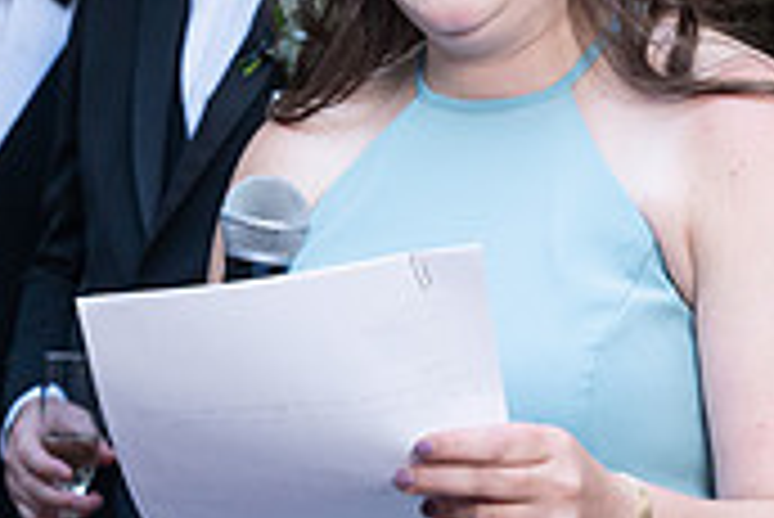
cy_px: 146
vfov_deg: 5.4
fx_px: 5487
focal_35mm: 255
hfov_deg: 8.1
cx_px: 517
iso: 1250
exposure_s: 1/250
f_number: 5.6
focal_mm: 70
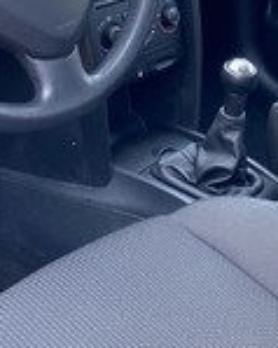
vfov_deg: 21.5
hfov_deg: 17.6
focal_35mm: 87
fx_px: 896
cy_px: 41
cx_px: 189
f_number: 1.8
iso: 50
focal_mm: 4.25
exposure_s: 1/121
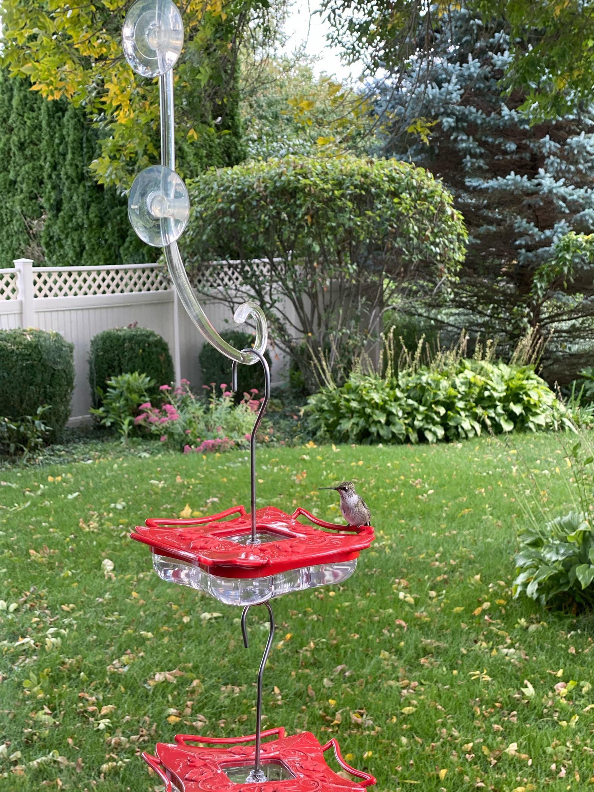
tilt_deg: -9.7
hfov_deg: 25.2
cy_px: 439
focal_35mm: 58
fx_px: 1327
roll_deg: +0.2
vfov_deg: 33.2
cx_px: 323
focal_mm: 6
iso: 64
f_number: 2
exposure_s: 1/120
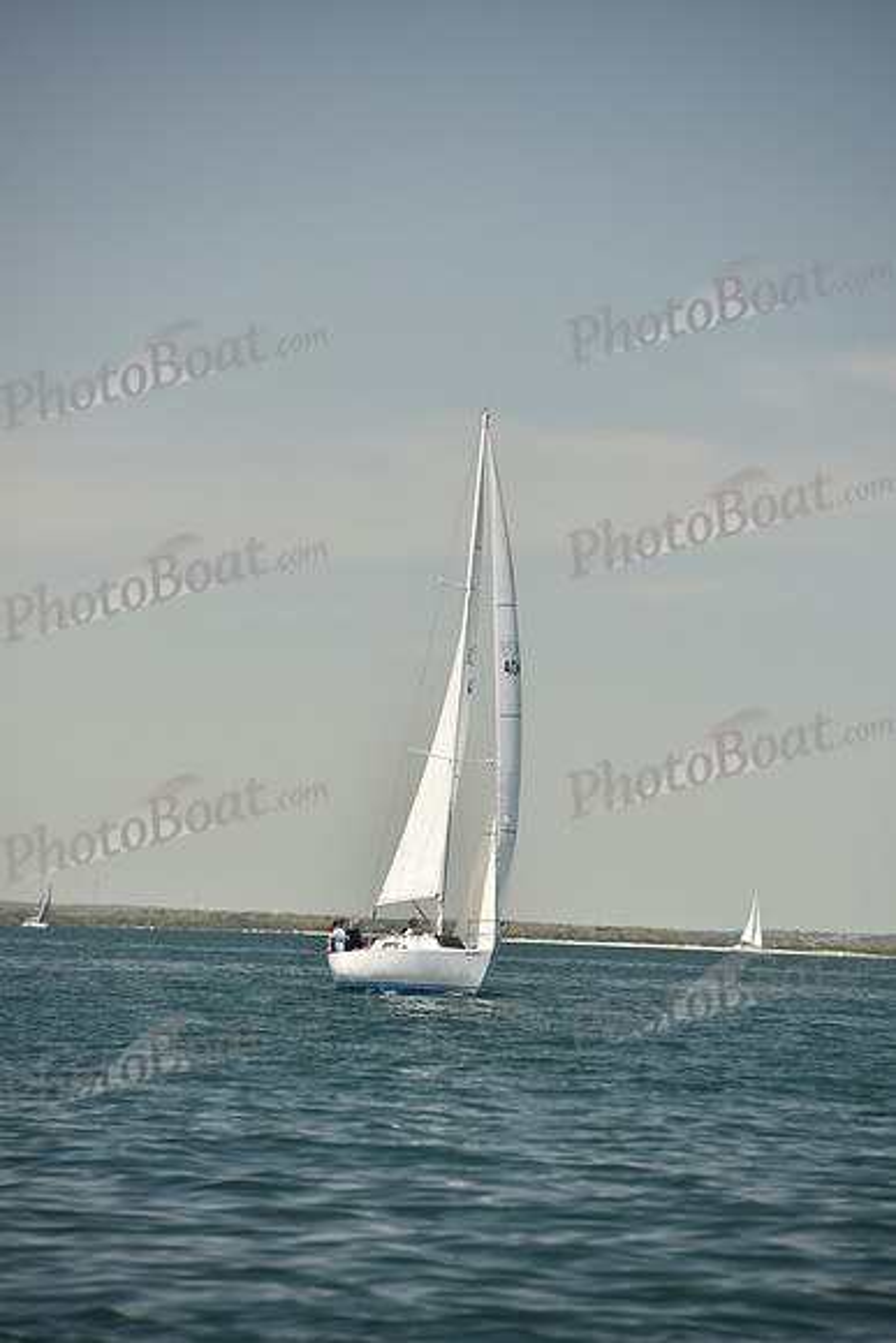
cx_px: 448
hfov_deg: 6.9
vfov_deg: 10.3
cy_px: 672
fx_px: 7462
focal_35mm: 200
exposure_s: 1/800
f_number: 5.6
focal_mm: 200
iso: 250
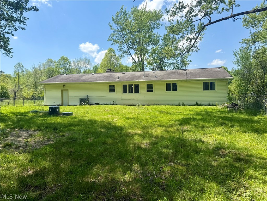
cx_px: 134
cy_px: 100
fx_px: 185
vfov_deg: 56.8
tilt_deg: -2.3
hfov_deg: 71.6
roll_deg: -0.3
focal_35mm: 24
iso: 80
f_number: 1.78
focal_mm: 6.76
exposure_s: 1/3279
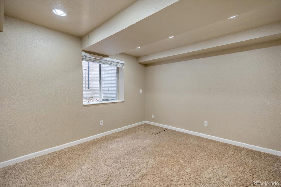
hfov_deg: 96.7
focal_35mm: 16
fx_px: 125
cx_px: 140
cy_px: 94
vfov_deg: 73.7
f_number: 6.3
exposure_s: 1/250
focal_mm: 16
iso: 500
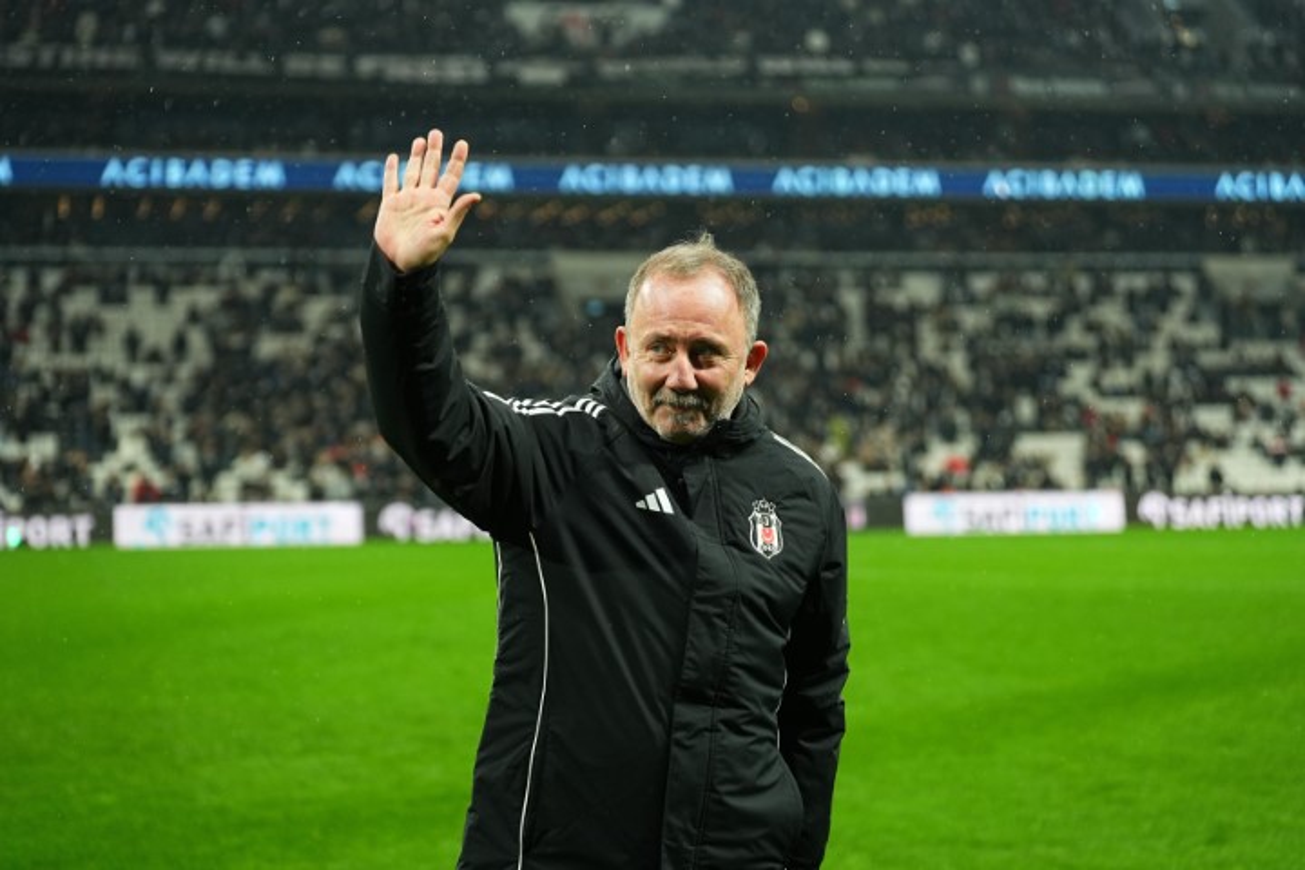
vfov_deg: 19.5
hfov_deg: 28.8
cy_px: 435
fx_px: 2537
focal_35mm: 70
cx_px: 652
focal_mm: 70
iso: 2000
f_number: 2.8
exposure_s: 1/1600
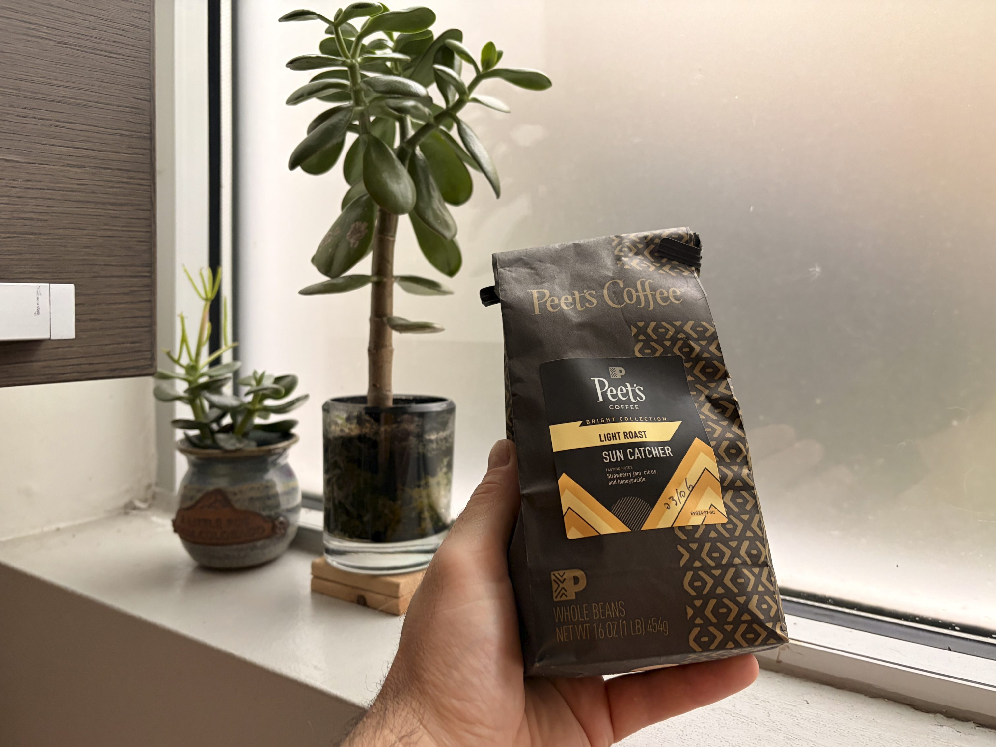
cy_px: 374
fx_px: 748
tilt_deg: -4.9
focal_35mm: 26
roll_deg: +1.3
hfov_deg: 67.3
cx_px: 498
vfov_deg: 53.1
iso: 250
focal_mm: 5.96
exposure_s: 1/60
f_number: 1.6
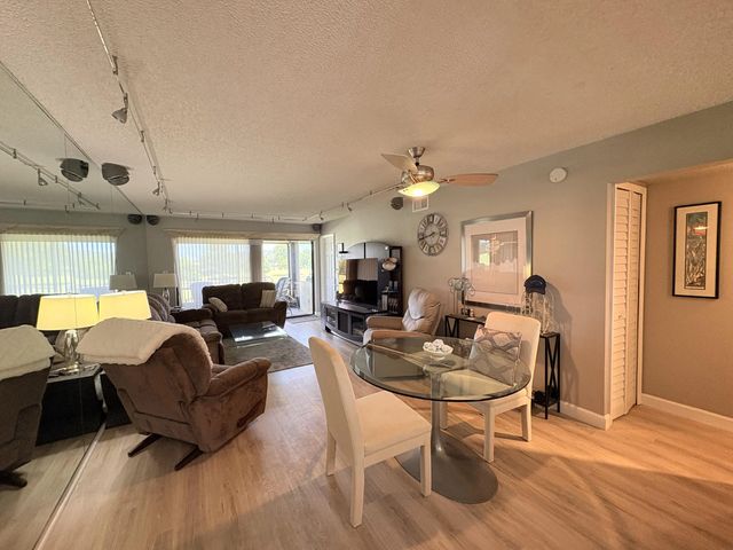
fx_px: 296
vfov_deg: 85.7
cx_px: 366
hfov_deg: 102.1
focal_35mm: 14
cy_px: 275
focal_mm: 2.22
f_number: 2.2
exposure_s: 1/60
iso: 250
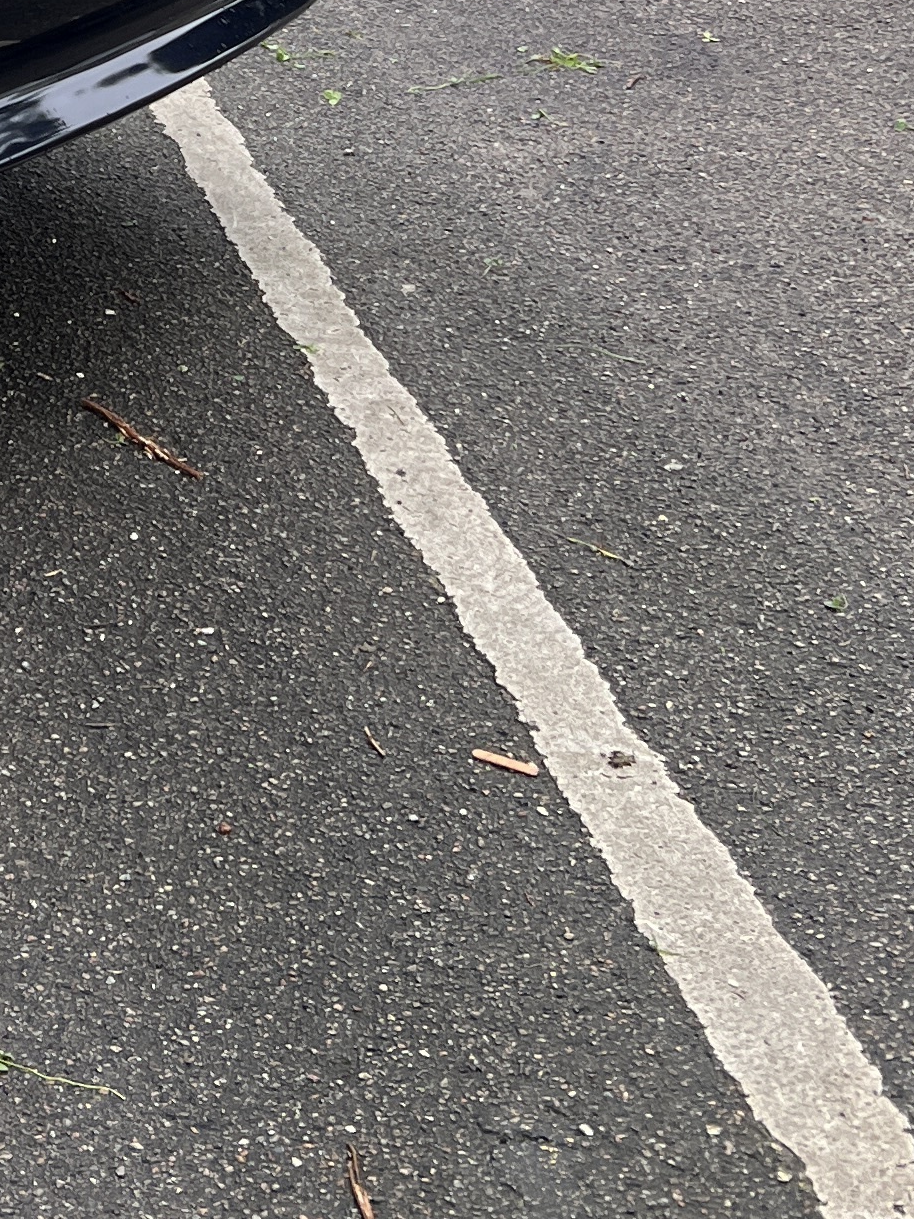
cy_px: -477
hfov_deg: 16.6
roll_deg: -1.5
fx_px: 3028
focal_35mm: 86
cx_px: -122
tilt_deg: -3.9
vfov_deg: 20.3
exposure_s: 1/696
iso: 50
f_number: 1.5
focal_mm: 5.7
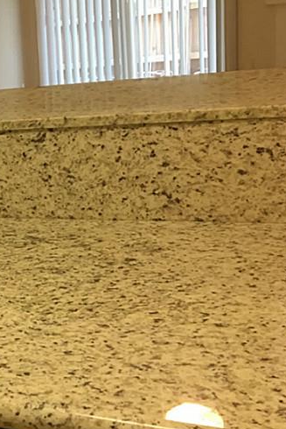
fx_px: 750
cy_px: 224
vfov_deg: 31.9
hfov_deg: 19.1
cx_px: -136
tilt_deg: -14.8
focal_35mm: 63
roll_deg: +8.1
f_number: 2.2
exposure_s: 1/30
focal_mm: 4.15
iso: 100
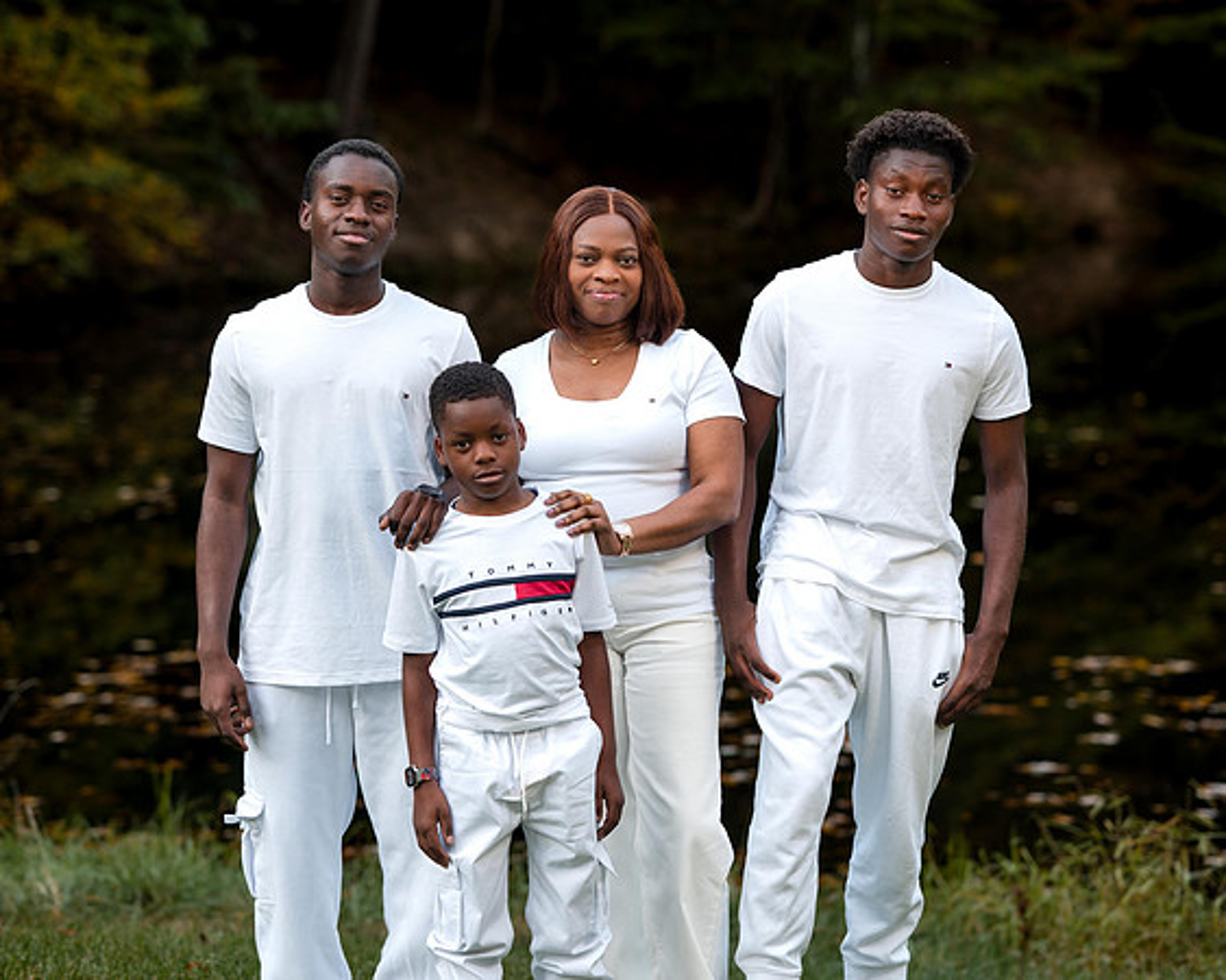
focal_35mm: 104
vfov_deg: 14.8
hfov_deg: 18.5
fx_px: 3768
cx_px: 579
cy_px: 462
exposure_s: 1/160
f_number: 2.5
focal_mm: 85
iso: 50
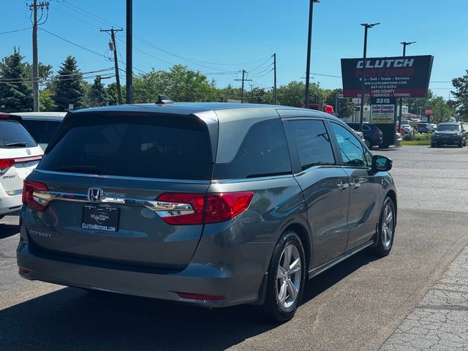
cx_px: 234
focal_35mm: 48
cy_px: 176
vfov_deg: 30.3
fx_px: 649
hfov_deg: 39.7
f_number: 1.78
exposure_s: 1/3610
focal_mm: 6.76
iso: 64
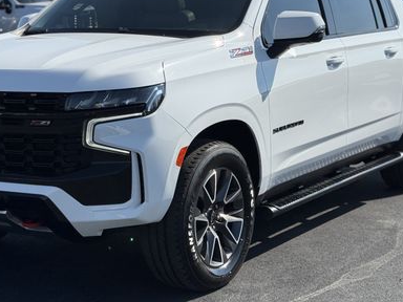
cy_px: 135
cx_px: 173
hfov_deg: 24.4
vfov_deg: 18.4
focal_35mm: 80
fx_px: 931
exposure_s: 1/6024
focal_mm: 6.76
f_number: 1.78
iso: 80
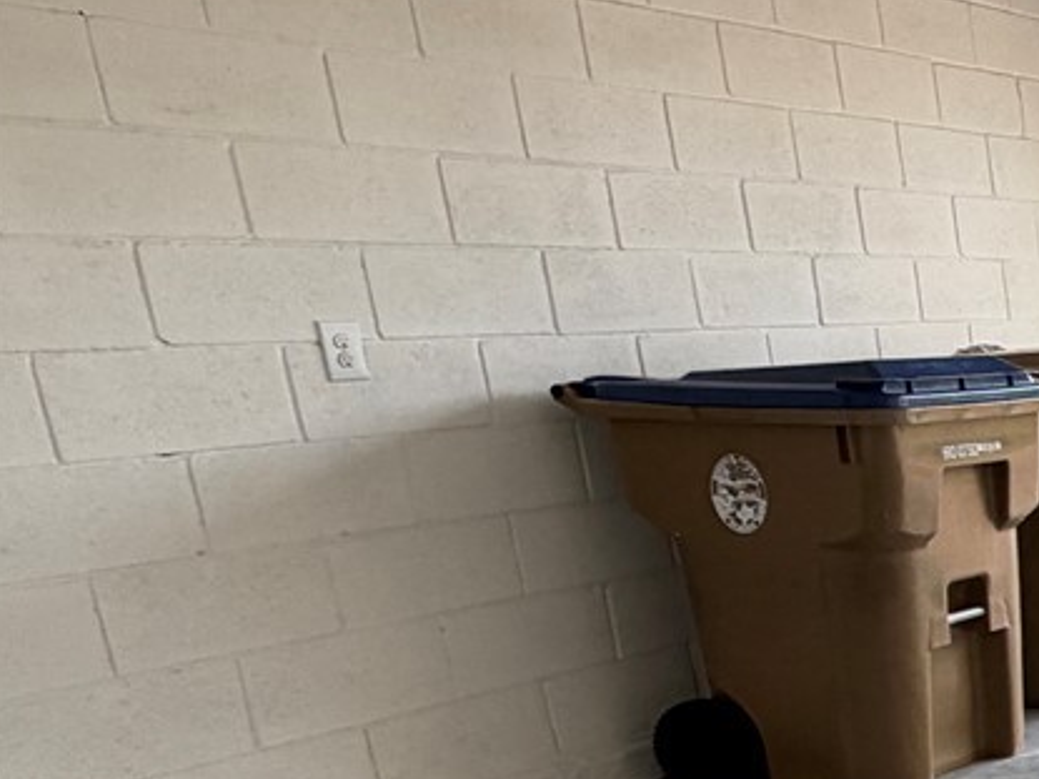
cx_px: 1993
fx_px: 1620
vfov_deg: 26.3
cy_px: 669
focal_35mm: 54
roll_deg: +0.1
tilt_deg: -13.1
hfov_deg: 20.4
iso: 40
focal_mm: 2.22
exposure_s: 1/170
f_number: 2.2
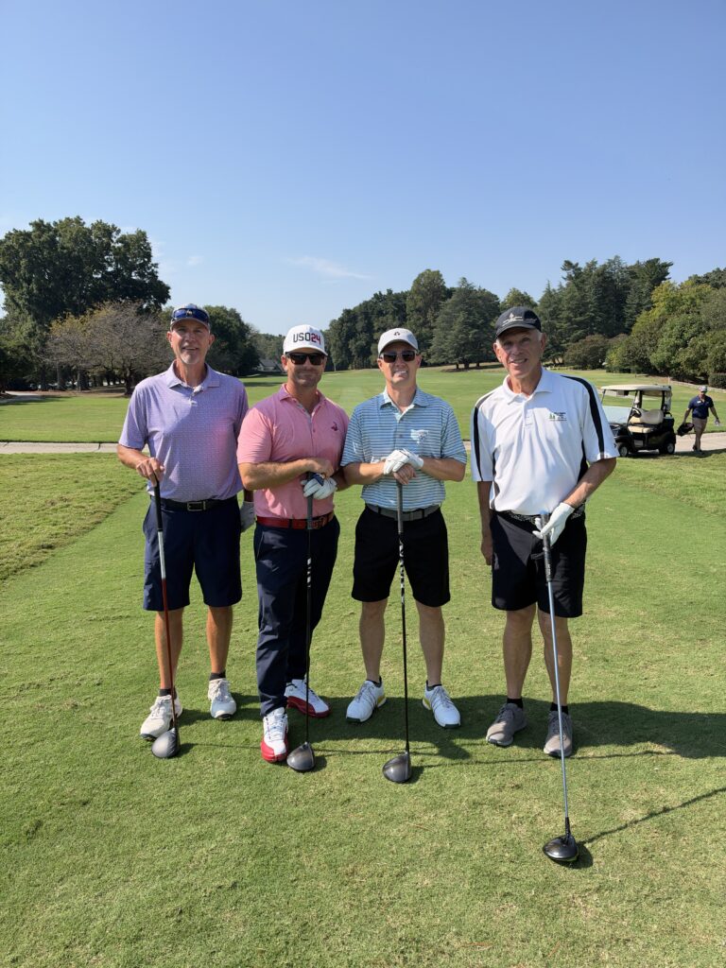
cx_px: 363
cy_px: 484
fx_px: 671
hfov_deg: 56.8
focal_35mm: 24
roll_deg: -0.1
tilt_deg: -9.4
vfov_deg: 71.6
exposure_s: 1/2976
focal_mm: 6.93
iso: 64
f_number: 1.8
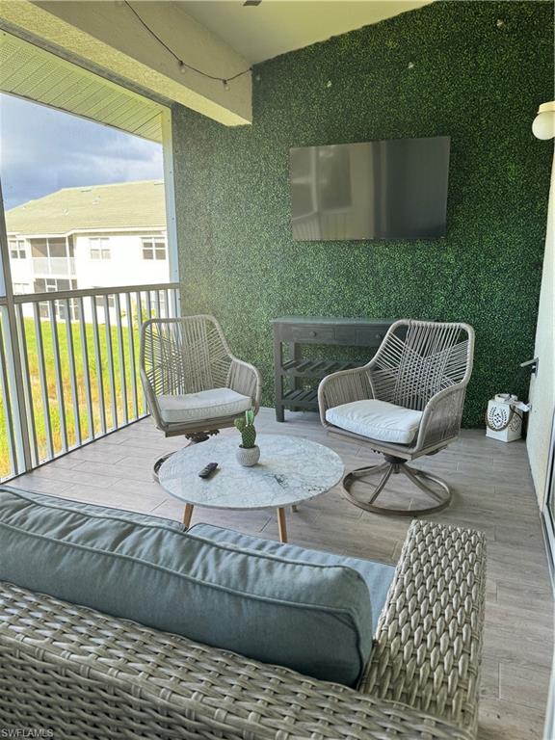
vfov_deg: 71.6
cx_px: 278
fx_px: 513
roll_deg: +0.3
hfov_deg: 56.8
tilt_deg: -12.3
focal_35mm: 24
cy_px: 370
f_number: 1.78
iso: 64
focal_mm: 6.76
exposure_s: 1/193
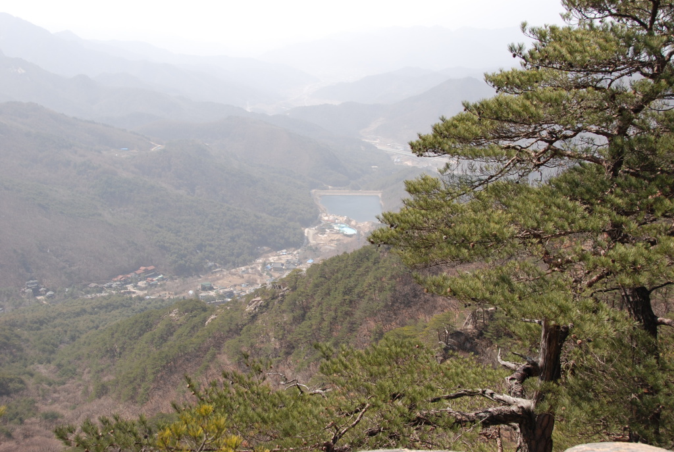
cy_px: 226
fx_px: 675
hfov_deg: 53.0
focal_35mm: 36
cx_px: 337
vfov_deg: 37.0
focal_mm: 24
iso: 100
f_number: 6.3
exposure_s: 1/160
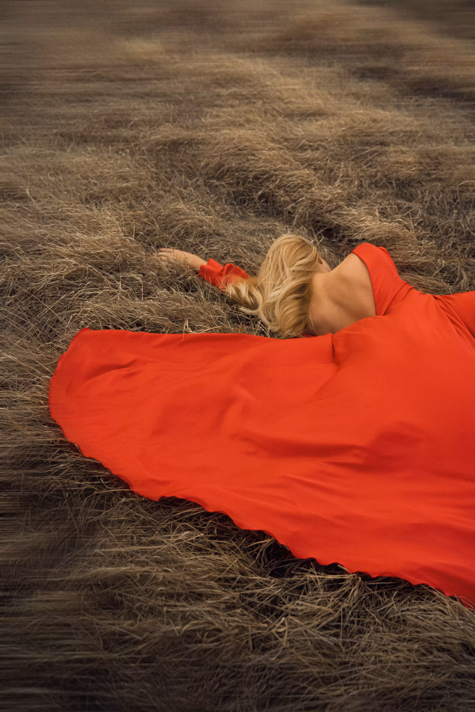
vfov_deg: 51.9
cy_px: 356
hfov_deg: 35.9
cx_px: 238
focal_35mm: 37
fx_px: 732
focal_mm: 37
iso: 640
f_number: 3.5
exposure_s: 1/250
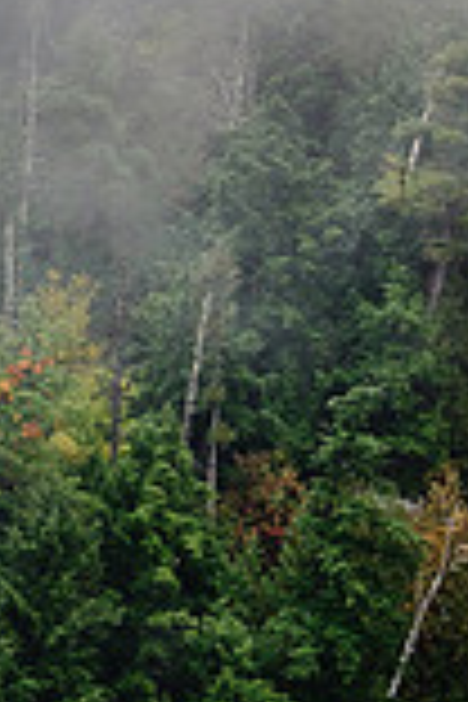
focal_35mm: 361
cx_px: 655
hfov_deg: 3.8
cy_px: 657
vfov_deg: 5.7
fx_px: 7039
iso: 200
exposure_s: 1/2
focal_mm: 125
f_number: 22
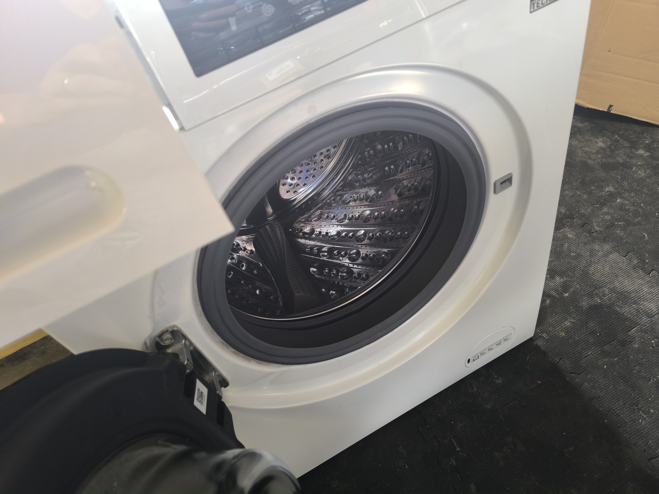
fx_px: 438
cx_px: 330
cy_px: 247
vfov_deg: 58.9
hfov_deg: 73.9
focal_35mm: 23
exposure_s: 1/25
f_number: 1.65
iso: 1000
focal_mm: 6.14
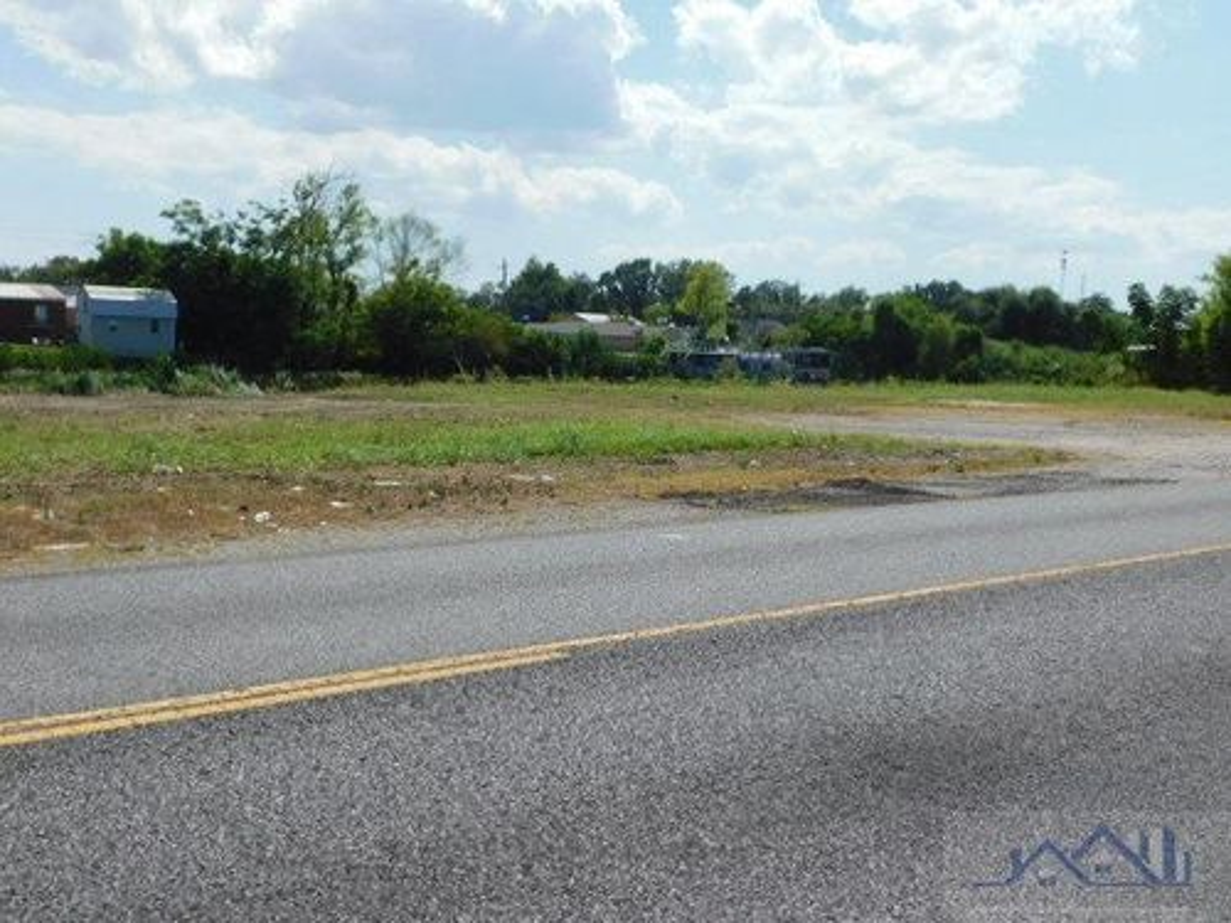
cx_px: 616
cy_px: 462
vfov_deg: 36.0
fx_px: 1422
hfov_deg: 46.8
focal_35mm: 40
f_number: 7.2
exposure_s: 1/400
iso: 125
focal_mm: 7.1
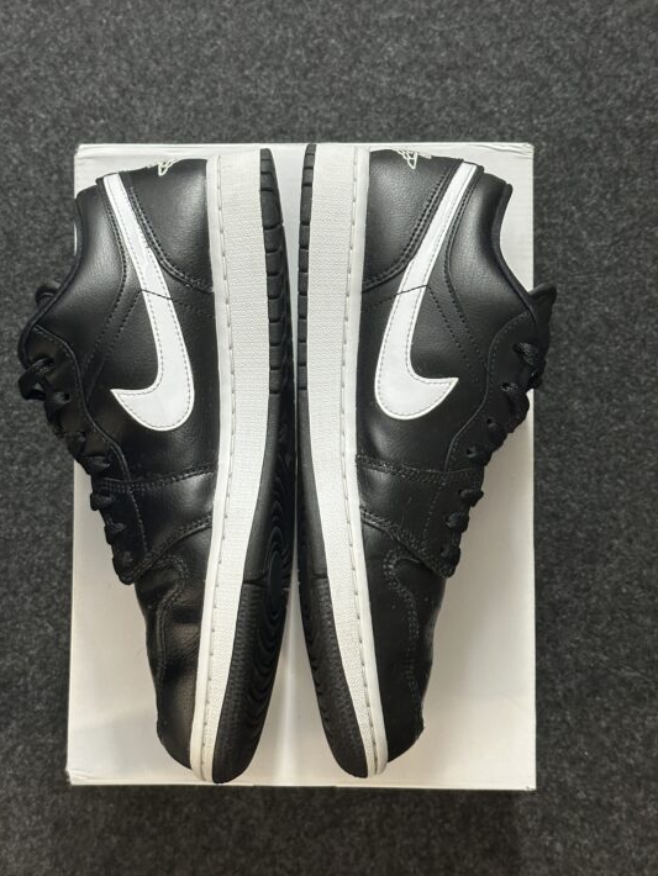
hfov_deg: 27.0
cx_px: 306
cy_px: 451
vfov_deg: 35.5
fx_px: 1368
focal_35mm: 54
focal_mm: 6.86
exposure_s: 1/40
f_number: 1.78
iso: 320
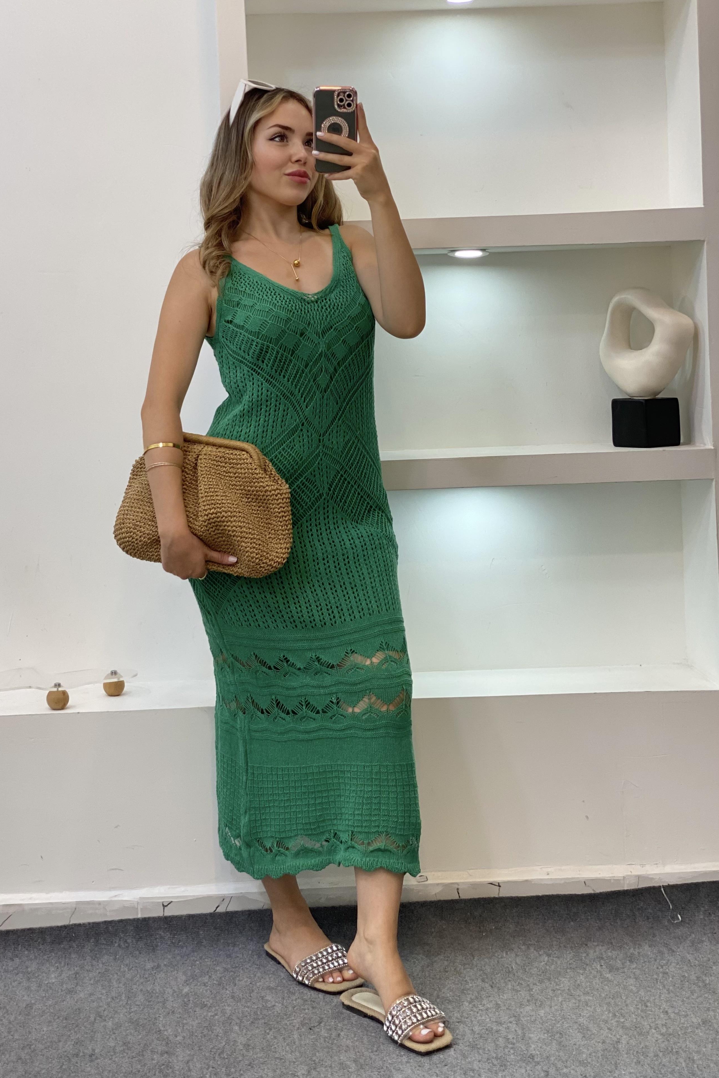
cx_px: 311
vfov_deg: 36.2
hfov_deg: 24.6
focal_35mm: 55
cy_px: 541
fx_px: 1647
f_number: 2
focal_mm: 6
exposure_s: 1/100
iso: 80
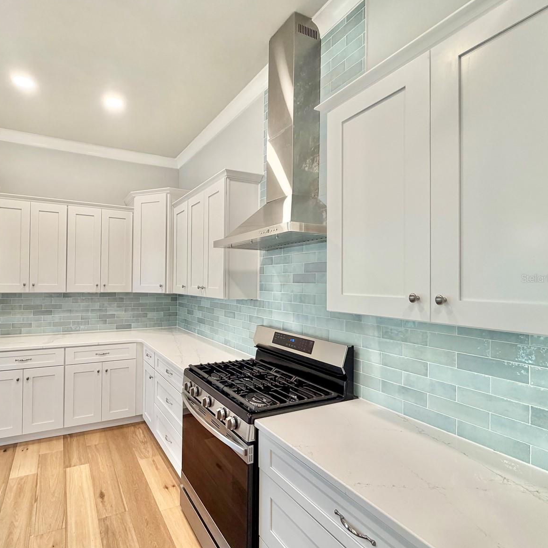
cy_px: 278
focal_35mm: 17
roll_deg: +0.1
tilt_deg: +0.1
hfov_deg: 81.6
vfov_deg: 84.0
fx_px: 304
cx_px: 190
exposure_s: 1/120
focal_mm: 2.22
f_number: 2.2
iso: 160
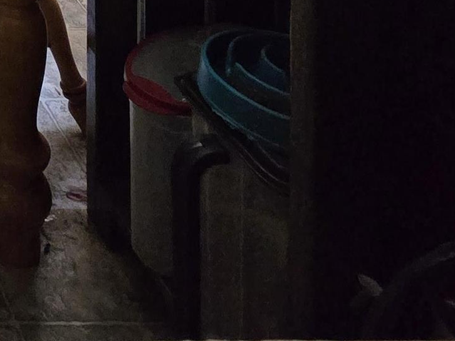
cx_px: -338
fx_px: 723
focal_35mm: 55
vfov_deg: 17.2
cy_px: -379
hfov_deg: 22.6
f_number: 2.2
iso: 800
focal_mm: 2.2
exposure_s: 1/60
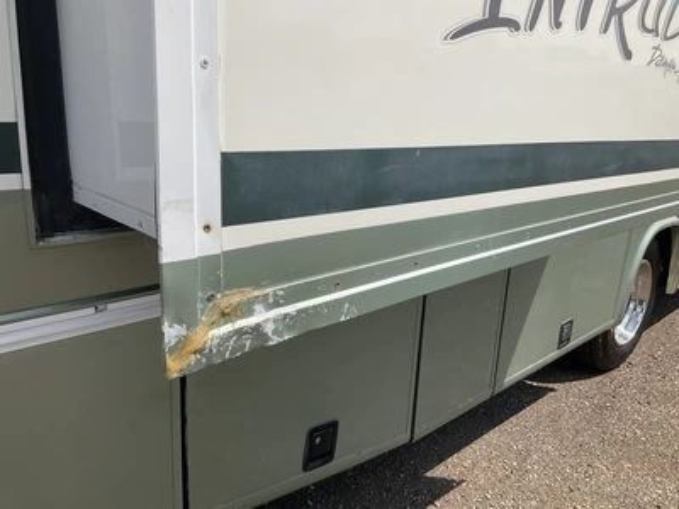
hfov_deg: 61.7
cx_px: 340
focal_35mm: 29
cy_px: 254
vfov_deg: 48.2
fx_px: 569
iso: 25
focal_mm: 3
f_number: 1.8
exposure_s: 1/2427
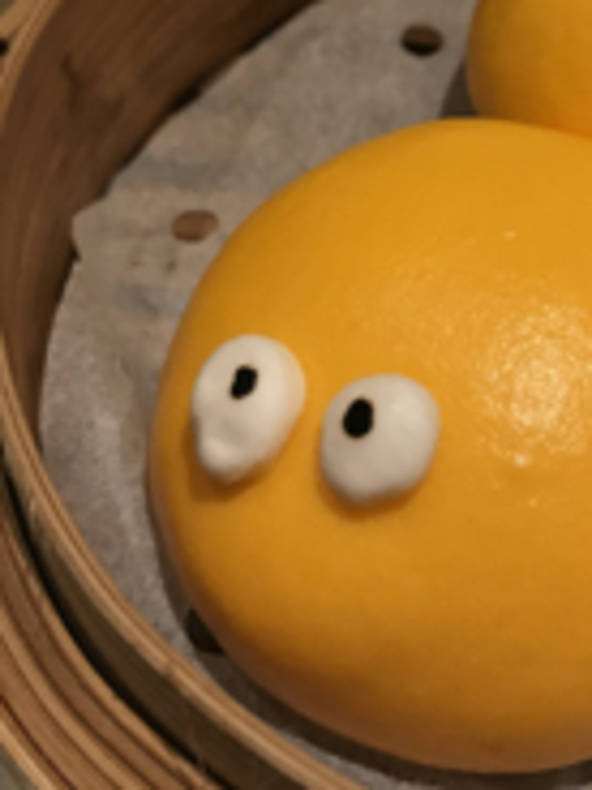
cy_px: 120
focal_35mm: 61
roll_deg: -1.5
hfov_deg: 23.9
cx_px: 412
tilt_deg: -44.3
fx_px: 1391
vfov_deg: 30.6
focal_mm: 3.99
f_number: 1.8
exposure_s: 1/33
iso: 40
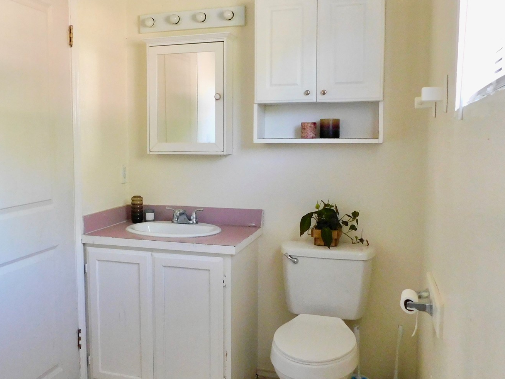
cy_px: 189
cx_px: 183
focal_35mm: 36
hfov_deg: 50.7
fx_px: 525
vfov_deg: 39.7
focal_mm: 4
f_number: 3
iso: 360
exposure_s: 1/30
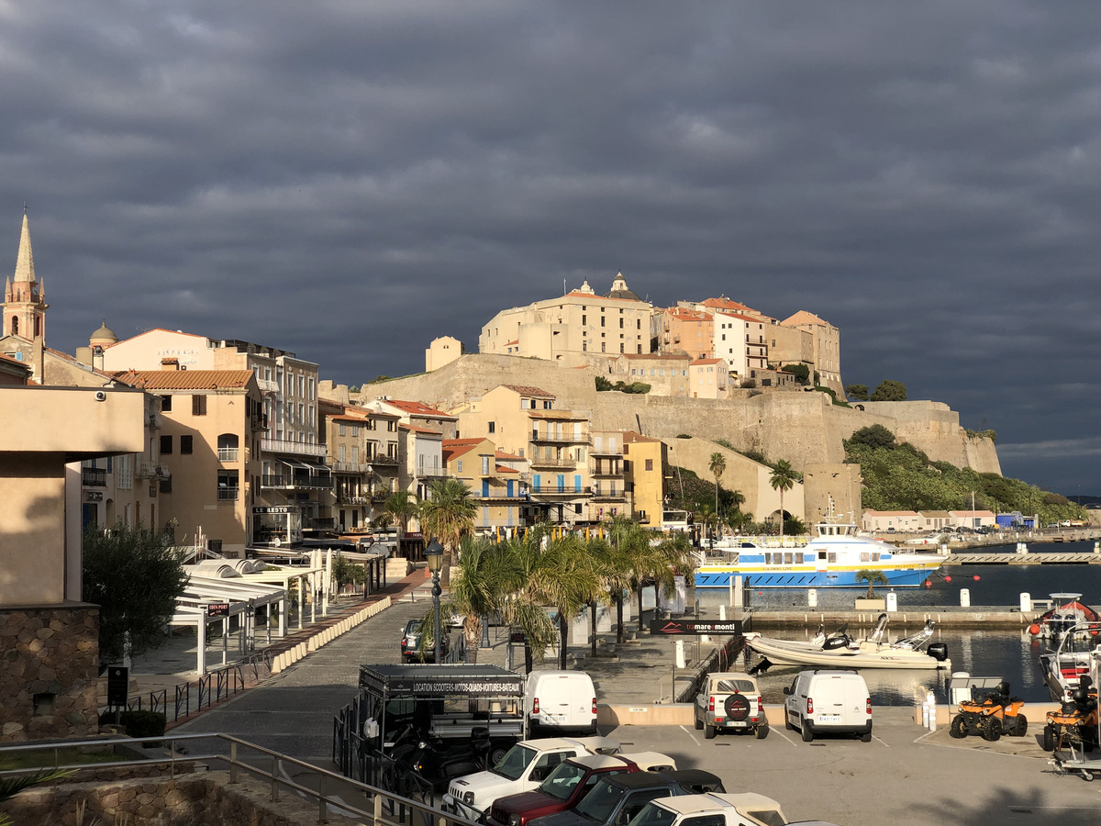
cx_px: 550
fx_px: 1654
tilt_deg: +3.5
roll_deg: +1.7
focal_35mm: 52
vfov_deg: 28.0
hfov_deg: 36.8
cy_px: 413
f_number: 2.4
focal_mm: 6
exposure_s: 1/1567
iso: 16
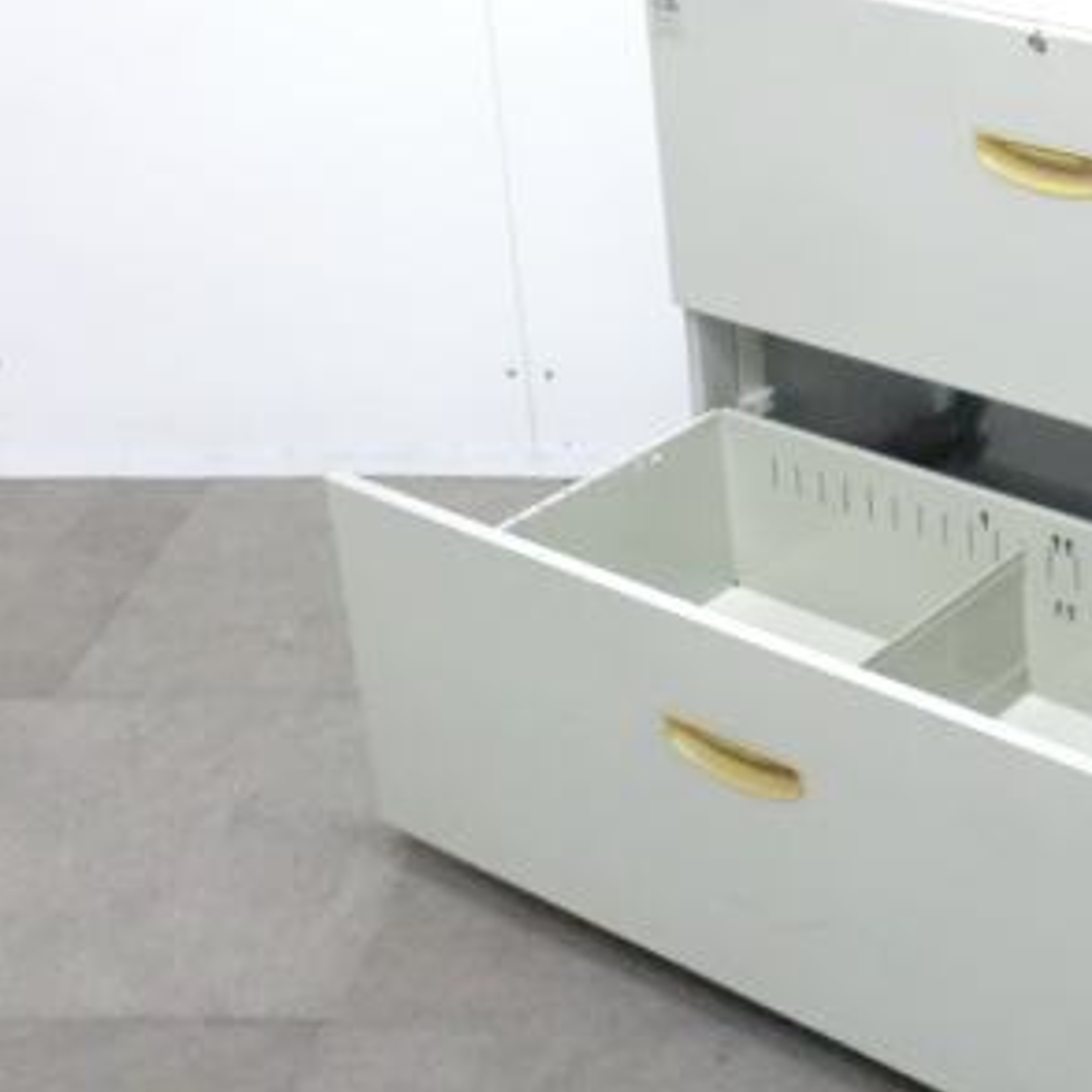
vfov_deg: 23.5
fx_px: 2605
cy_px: 323
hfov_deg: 22.7
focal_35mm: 73
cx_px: 1096
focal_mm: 6.9
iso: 800
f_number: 3.9
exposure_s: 1/30
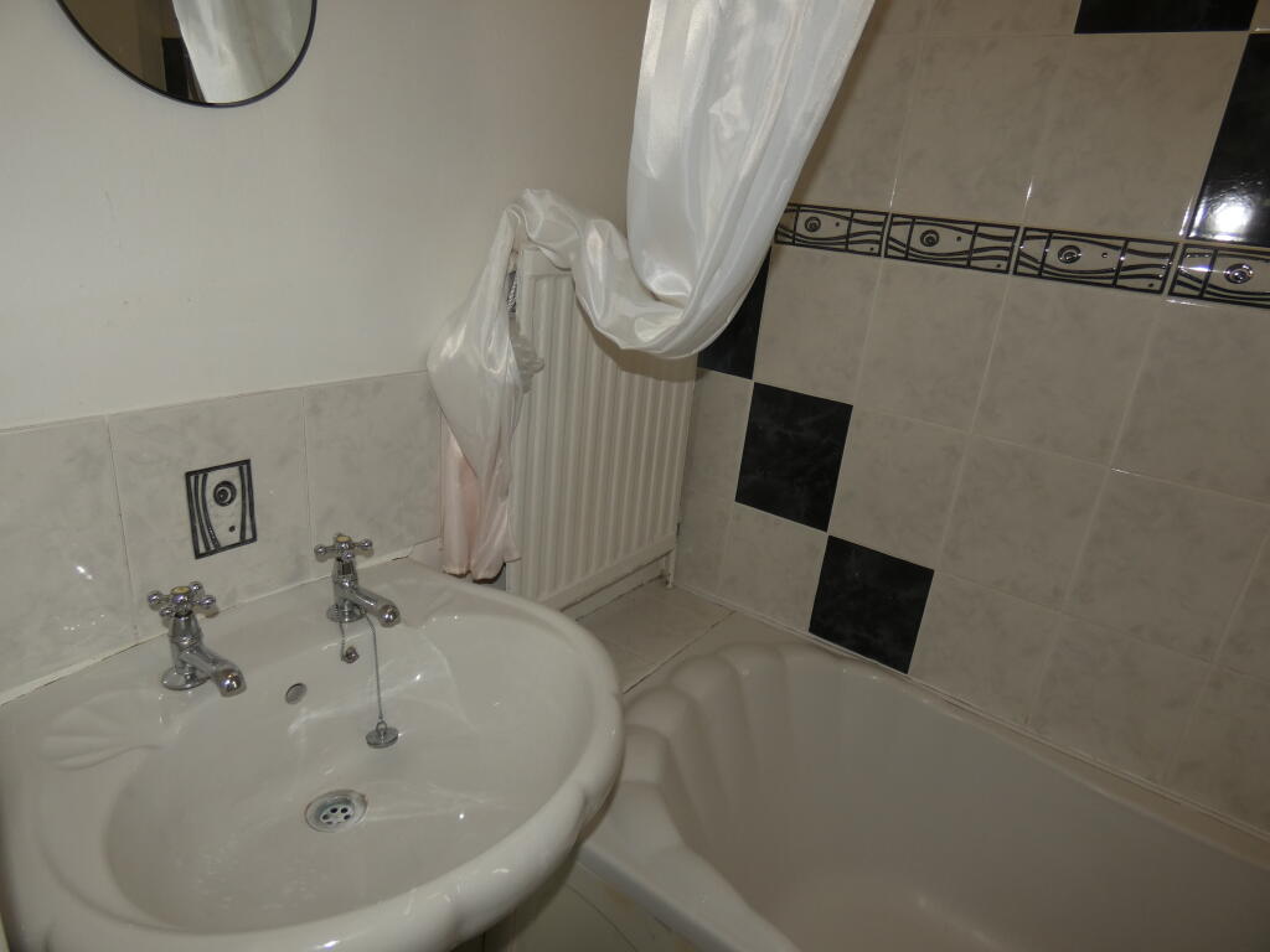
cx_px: 635
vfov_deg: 66.0
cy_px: 476
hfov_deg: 81.7
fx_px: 734
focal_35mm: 20
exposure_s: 1/60
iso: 80
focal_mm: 3.6
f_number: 2.8
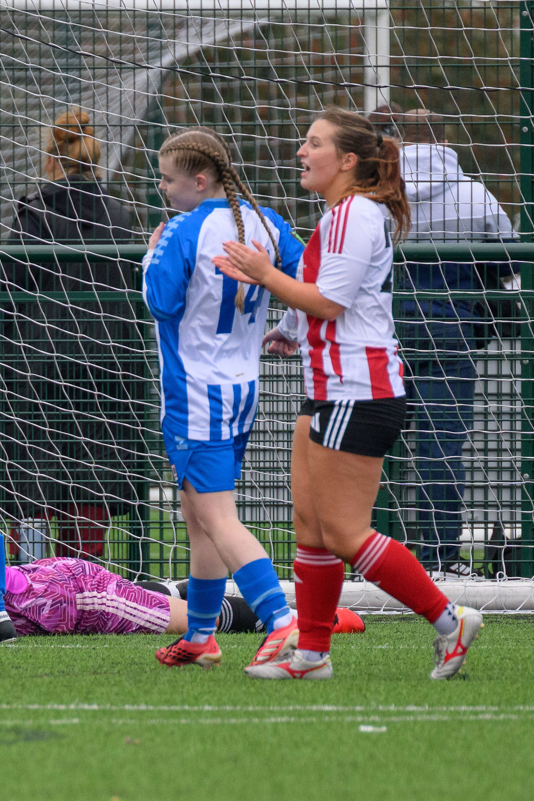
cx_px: -53
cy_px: 784
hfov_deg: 1.0
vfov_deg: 1.5
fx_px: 31250
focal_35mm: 1404
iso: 1250
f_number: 5.6
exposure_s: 1/1000
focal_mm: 400
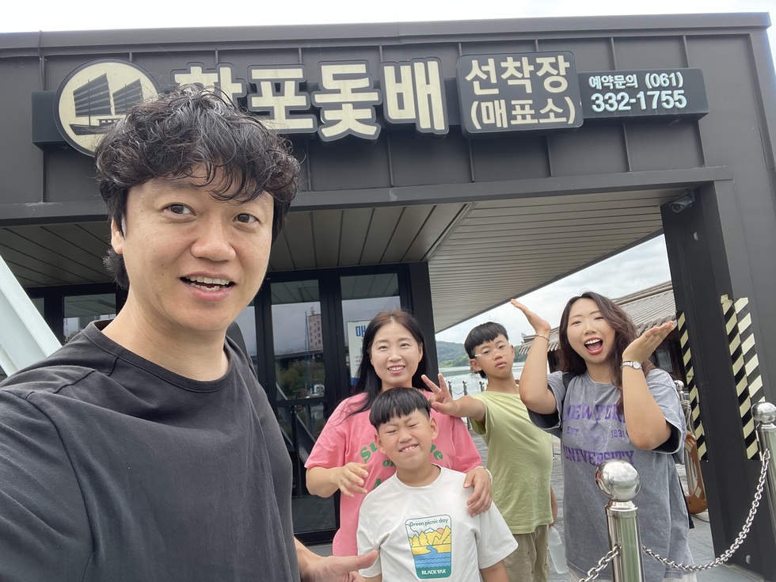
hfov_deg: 73.9
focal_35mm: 23
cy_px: 291
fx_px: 516
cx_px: 388
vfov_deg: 58.9
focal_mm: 2.71
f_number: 2.2
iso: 25
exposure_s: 1/274
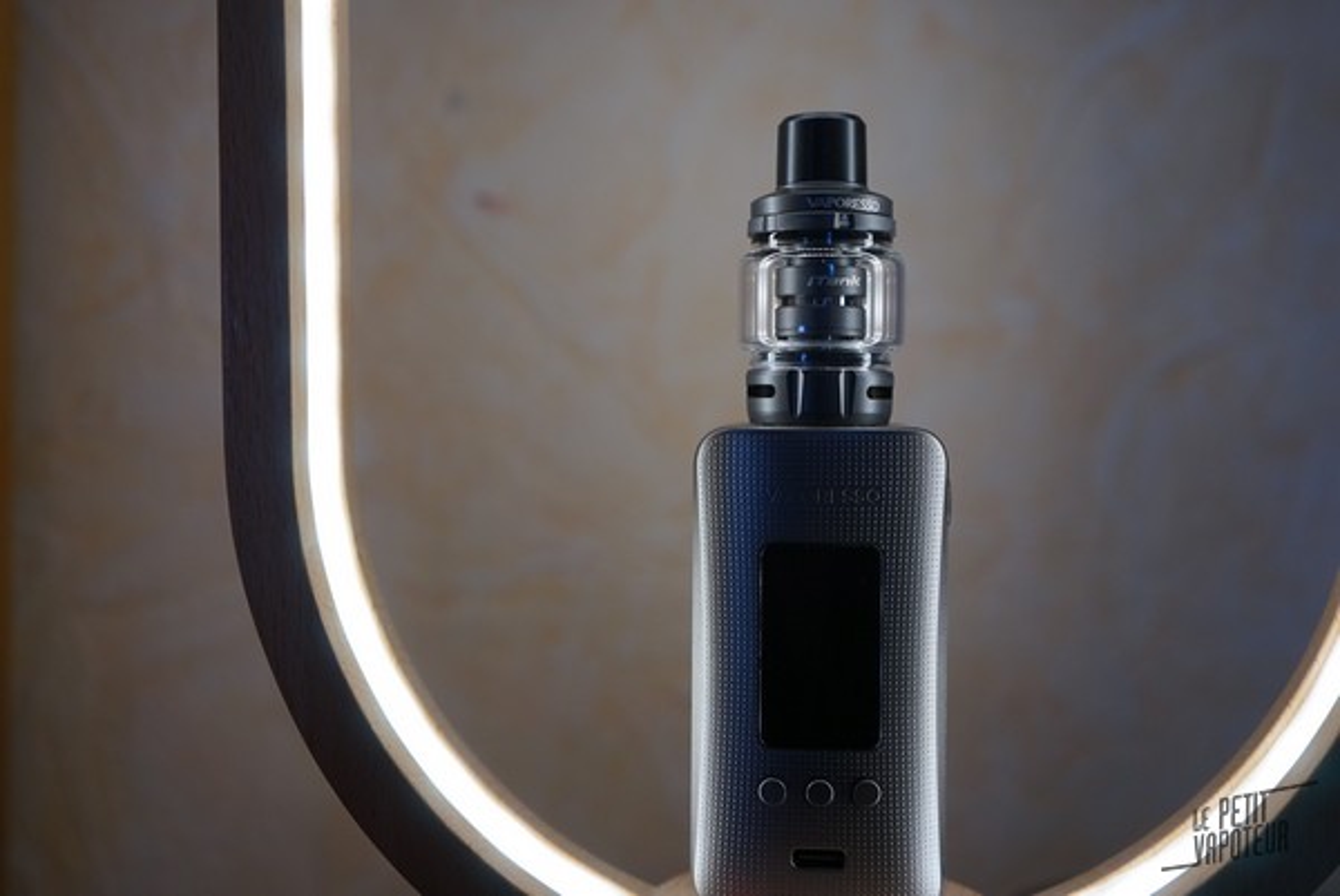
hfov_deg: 53.1
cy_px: 448
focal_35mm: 36
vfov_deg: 36.9
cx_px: 670
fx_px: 1341
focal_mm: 36
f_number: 4
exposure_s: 1/60
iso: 160
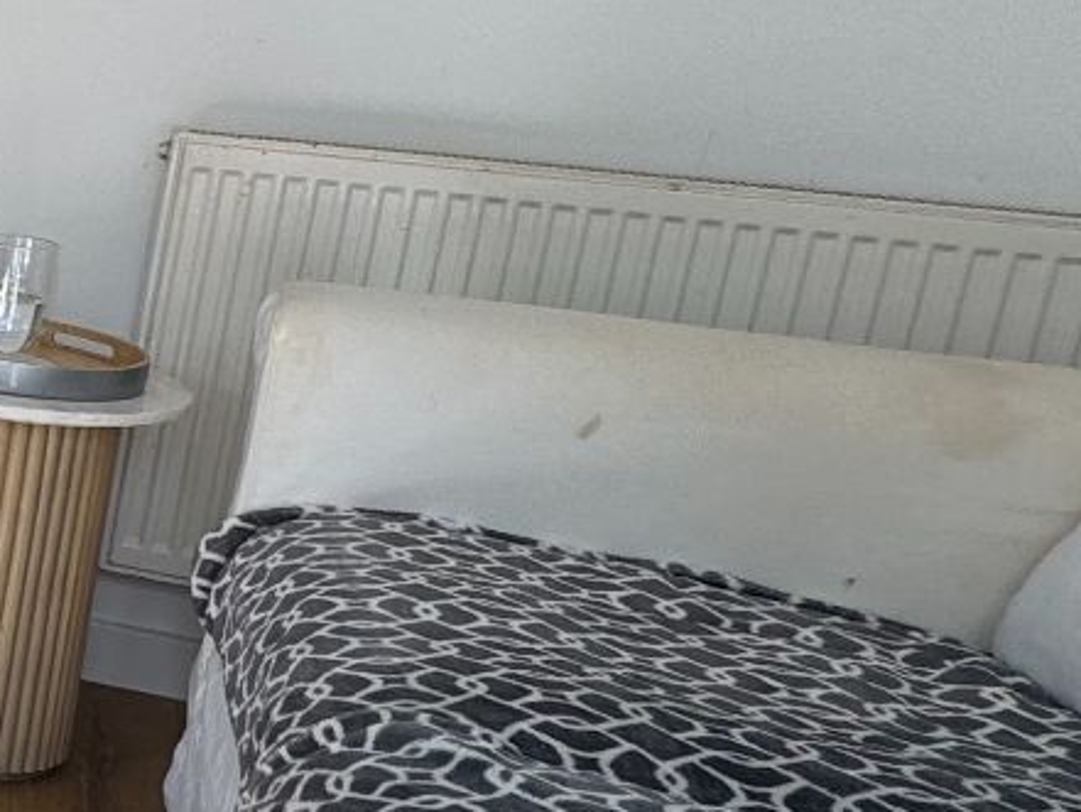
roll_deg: -2.2
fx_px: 2030
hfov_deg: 18.1
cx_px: -1155
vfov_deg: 22.4
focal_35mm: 65
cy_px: 233
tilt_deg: -11.5
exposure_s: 1/100
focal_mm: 2.22
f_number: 2.2
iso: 40
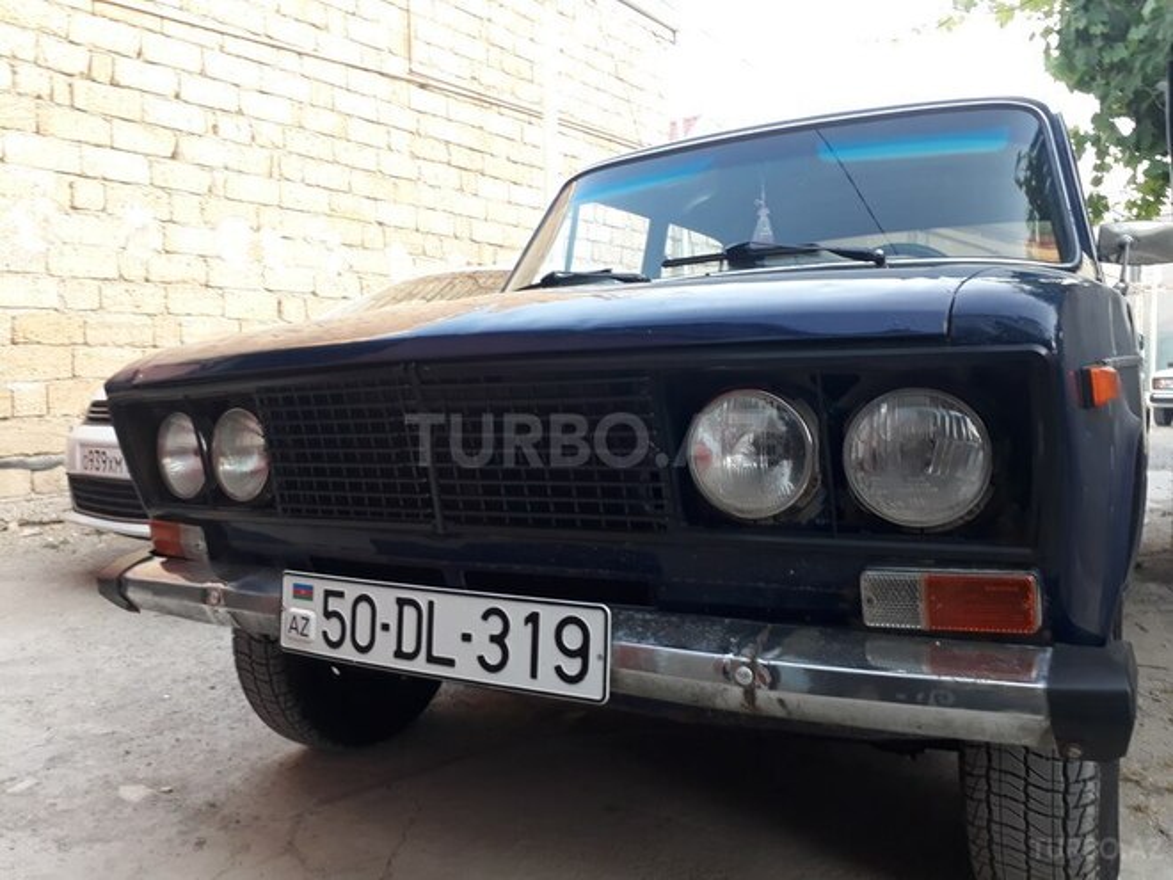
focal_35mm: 27
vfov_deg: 51.4
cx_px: 586
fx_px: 915
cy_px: 440
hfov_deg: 65.3
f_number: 1.9
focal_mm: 3.6
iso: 40
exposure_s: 1/33
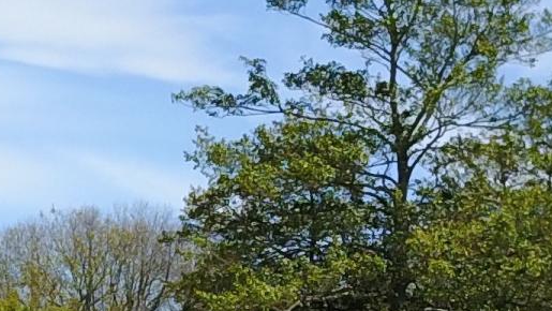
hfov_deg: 12.0
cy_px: 672
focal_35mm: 165
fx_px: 2416
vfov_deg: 7.0
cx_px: -459
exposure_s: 1/1250
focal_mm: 4.73
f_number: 2.2
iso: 100
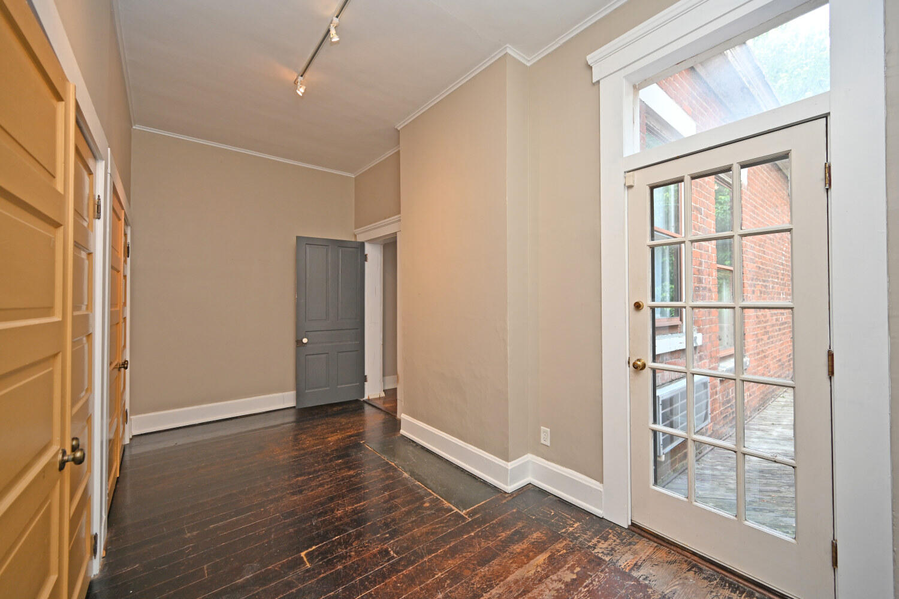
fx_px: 350
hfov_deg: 104.3
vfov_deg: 81.2
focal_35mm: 14
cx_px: 450
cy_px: 300
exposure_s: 1/60
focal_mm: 14
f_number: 4
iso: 280
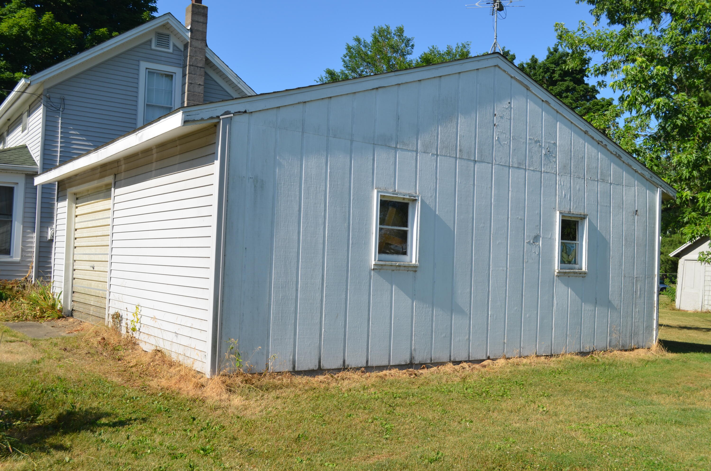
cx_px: 356
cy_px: 236
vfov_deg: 36.7
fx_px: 710
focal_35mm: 36
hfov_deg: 53.2
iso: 110
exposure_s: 1/250
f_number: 8
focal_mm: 24
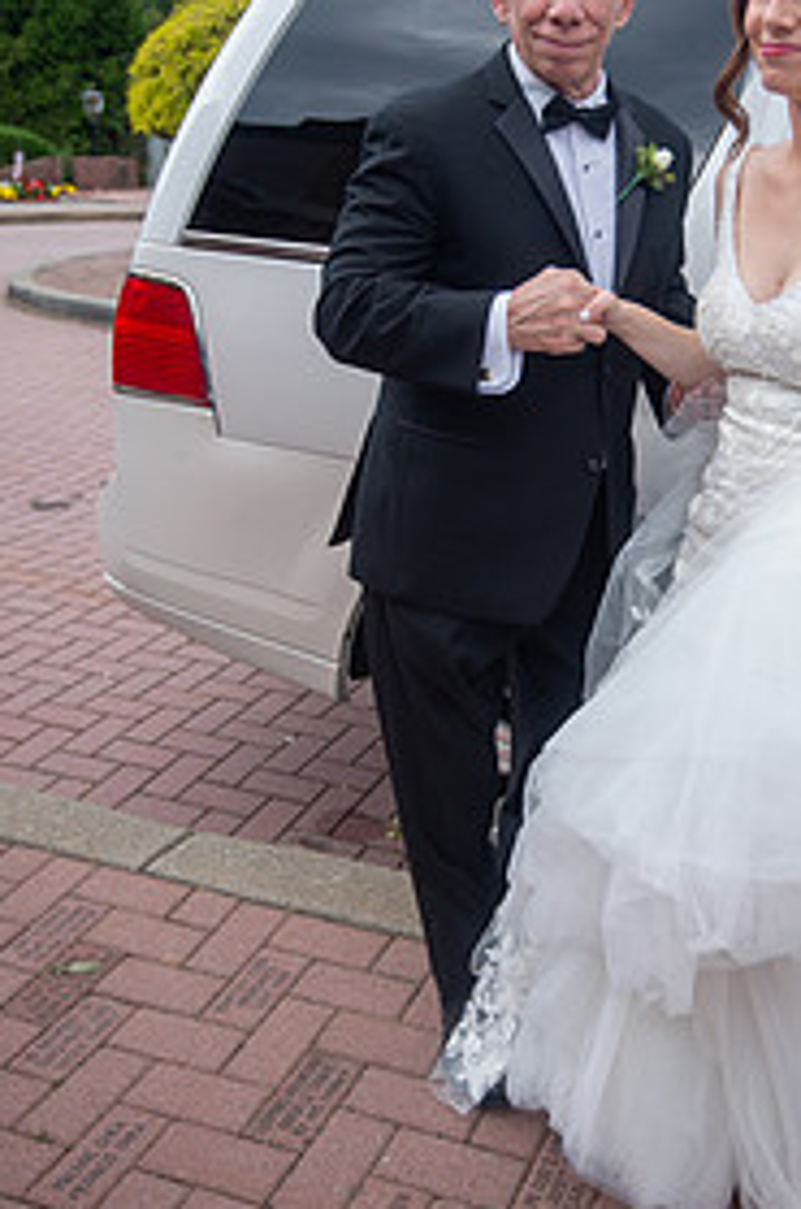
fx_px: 1407
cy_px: 455
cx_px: 600
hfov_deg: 31.2
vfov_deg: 46.1
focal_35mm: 42
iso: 400
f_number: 4
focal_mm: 26
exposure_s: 1/1250
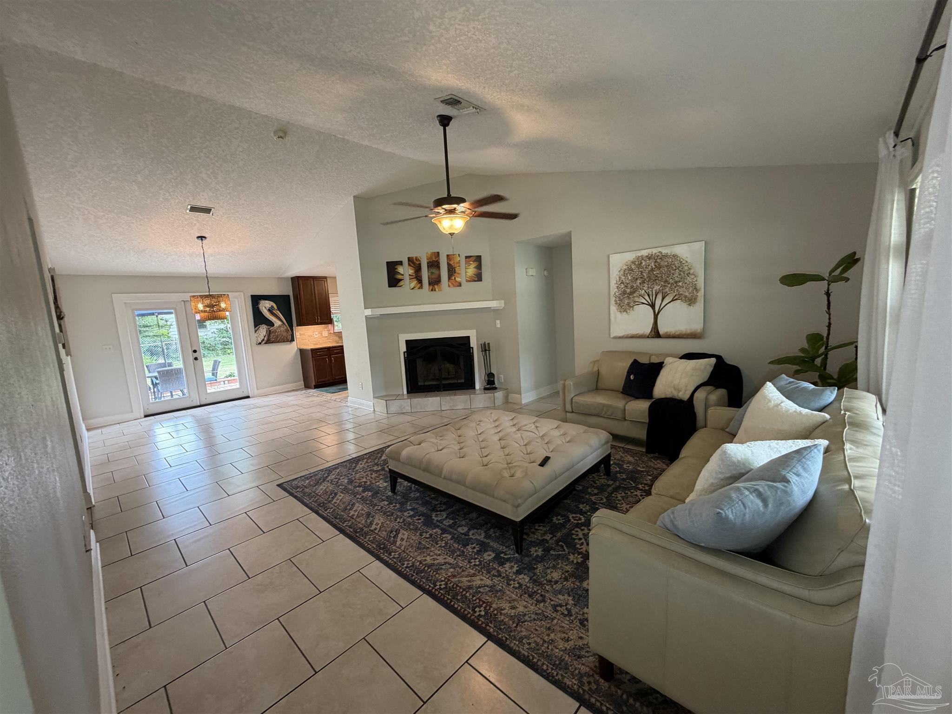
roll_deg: +4.0
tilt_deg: -7.4
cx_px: 476
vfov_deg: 85.7
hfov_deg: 102.1
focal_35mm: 14
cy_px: 357
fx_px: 385
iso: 200
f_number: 2.2
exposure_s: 1/60
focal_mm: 2.22
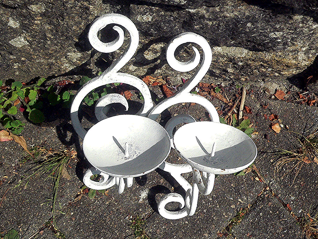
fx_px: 331
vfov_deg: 39.7
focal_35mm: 36
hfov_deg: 51.4
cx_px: 159
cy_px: 120
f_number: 8
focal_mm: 6
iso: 400
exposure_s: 1/1000
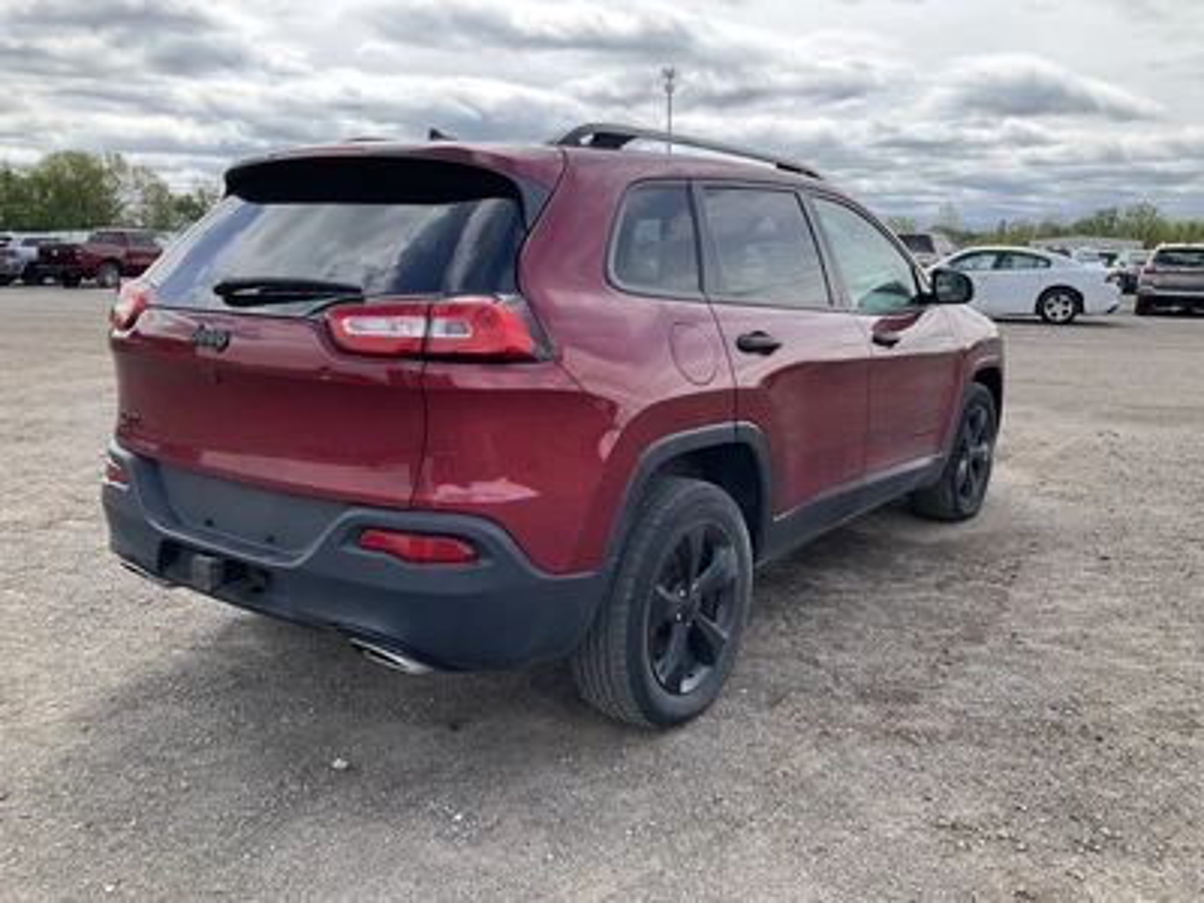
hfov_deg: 61.7
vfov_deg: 48.2
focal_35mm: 29
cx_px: 602
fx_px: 1009
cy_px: 452
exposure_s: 1/728
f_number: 1.8
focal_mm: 3
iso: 25
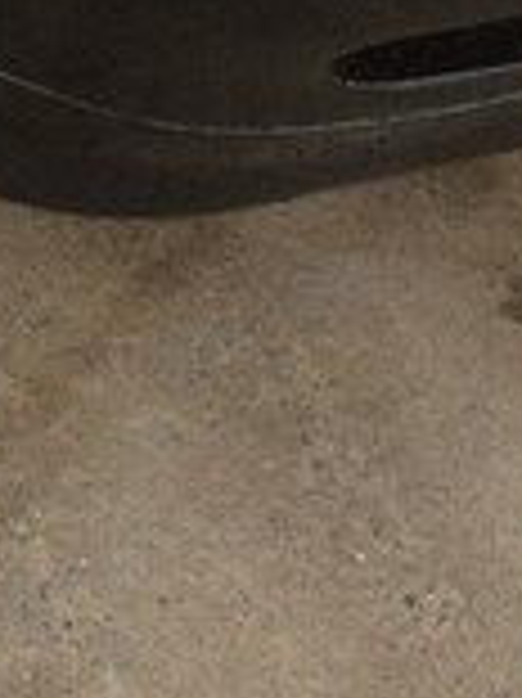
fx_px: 1872
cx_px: -18
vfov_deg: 20.0
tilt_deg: -29.8
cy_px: -95
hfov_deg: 15.5
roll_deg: -8.0
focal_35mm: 93
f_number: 2.2
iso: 250
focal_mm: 4.15
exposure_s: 1/33
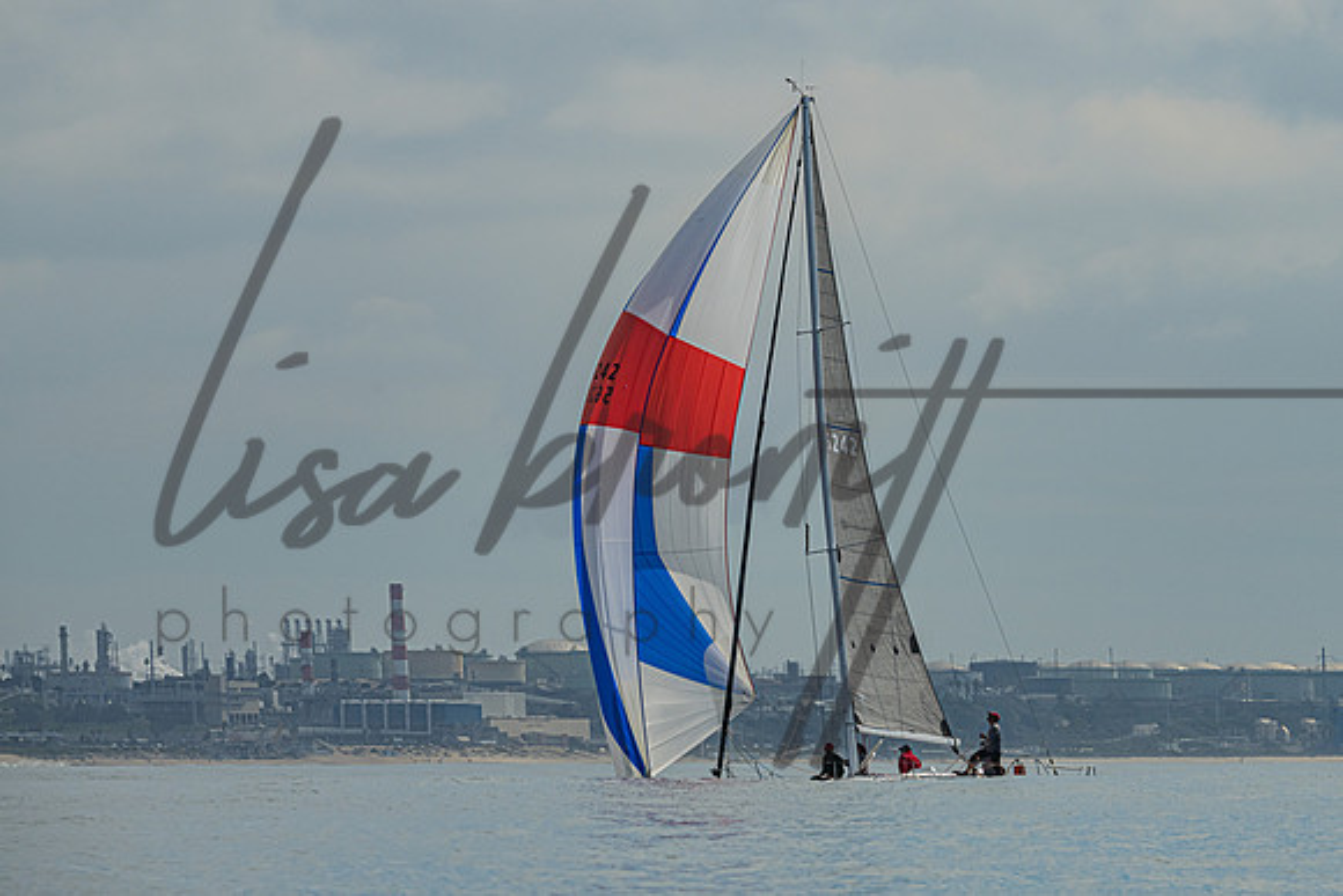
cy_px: 325
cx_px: 830
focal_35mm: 375
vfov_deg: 3.7
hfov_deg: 5.5
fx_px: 14004
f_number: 10
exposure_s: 1/2500
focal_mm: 290
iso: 320
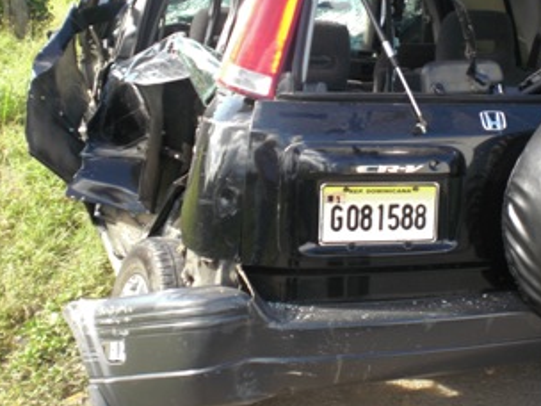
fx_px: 875
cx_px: 365
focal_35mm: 56
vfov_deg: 26.1
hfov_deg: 34.0
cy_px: 166
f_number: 3.1
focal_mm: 6.3
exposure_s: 1/125
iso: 64
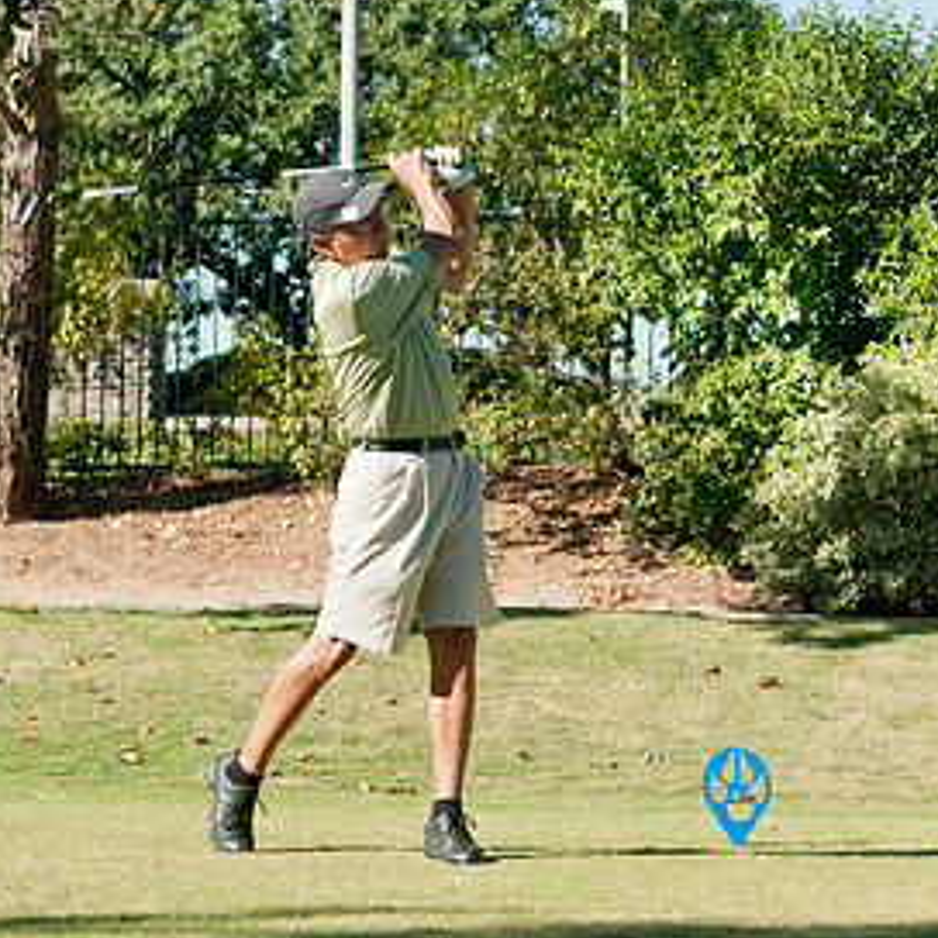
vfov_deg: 14.3
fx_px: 3740
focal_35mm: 122
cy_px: 309
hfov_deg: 14.3
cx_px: 541
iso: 200
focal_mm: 45
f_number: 5
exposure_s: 1/400
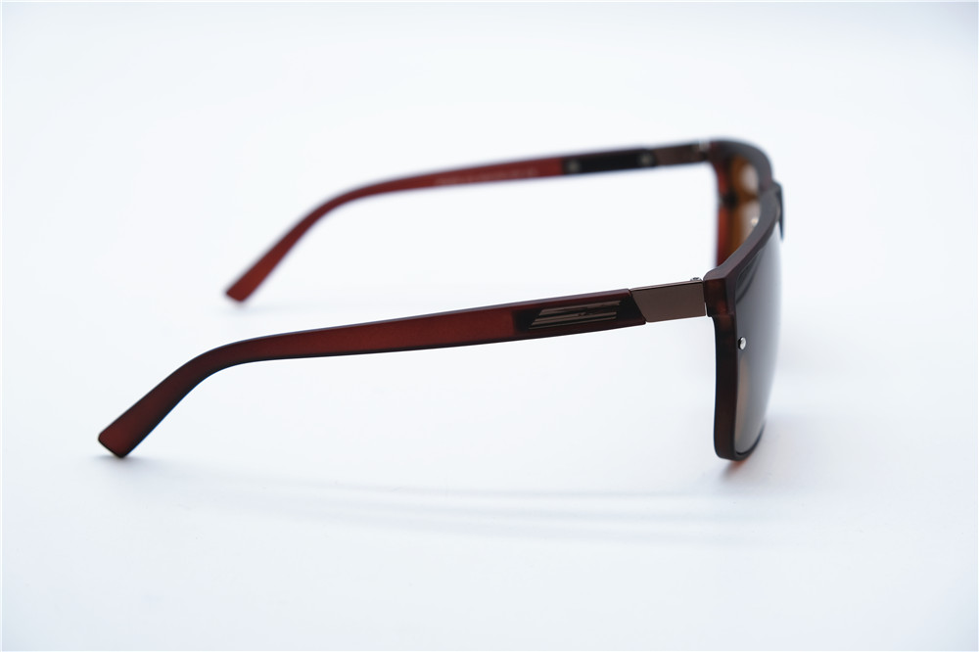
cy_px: 326
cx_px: 490
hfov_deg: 29.3
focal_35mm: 69
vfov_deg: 19.7
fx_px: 1876
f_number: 5
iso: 160
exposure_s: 1/240
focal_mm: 46.3
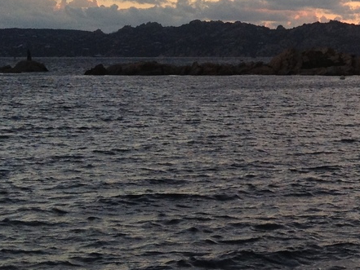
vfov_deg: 11.4
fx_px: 1321
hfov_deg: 14.5
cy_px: -71
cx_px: 528
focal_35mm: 127
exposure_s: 1/284
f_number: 2.4
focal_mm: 4.28
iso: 64
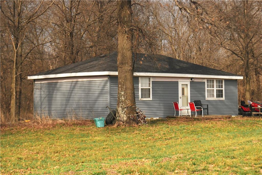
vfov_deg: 19.0
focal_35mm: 72
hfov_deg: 28.1
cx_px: 131
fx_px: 524
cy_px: 88
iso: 400
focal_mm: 48
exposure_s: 1/500
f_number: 8
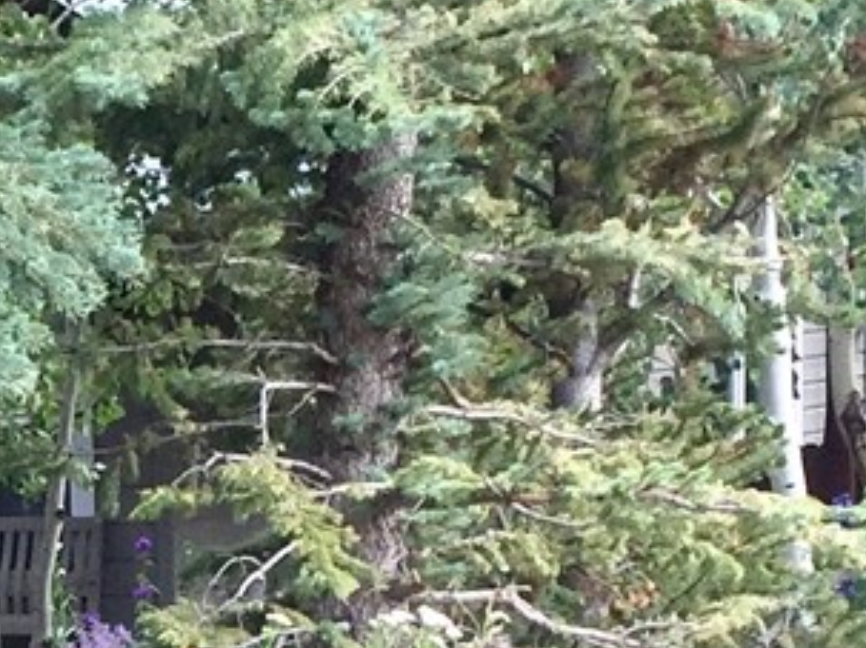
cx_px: -286
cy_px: 893
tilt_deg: -8.9
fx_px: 3826
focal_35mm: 153
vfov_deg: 9.5
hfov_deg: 12.5
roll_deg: +0.4
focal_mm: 4.15
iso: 32
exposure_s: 1/341
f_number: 2.2
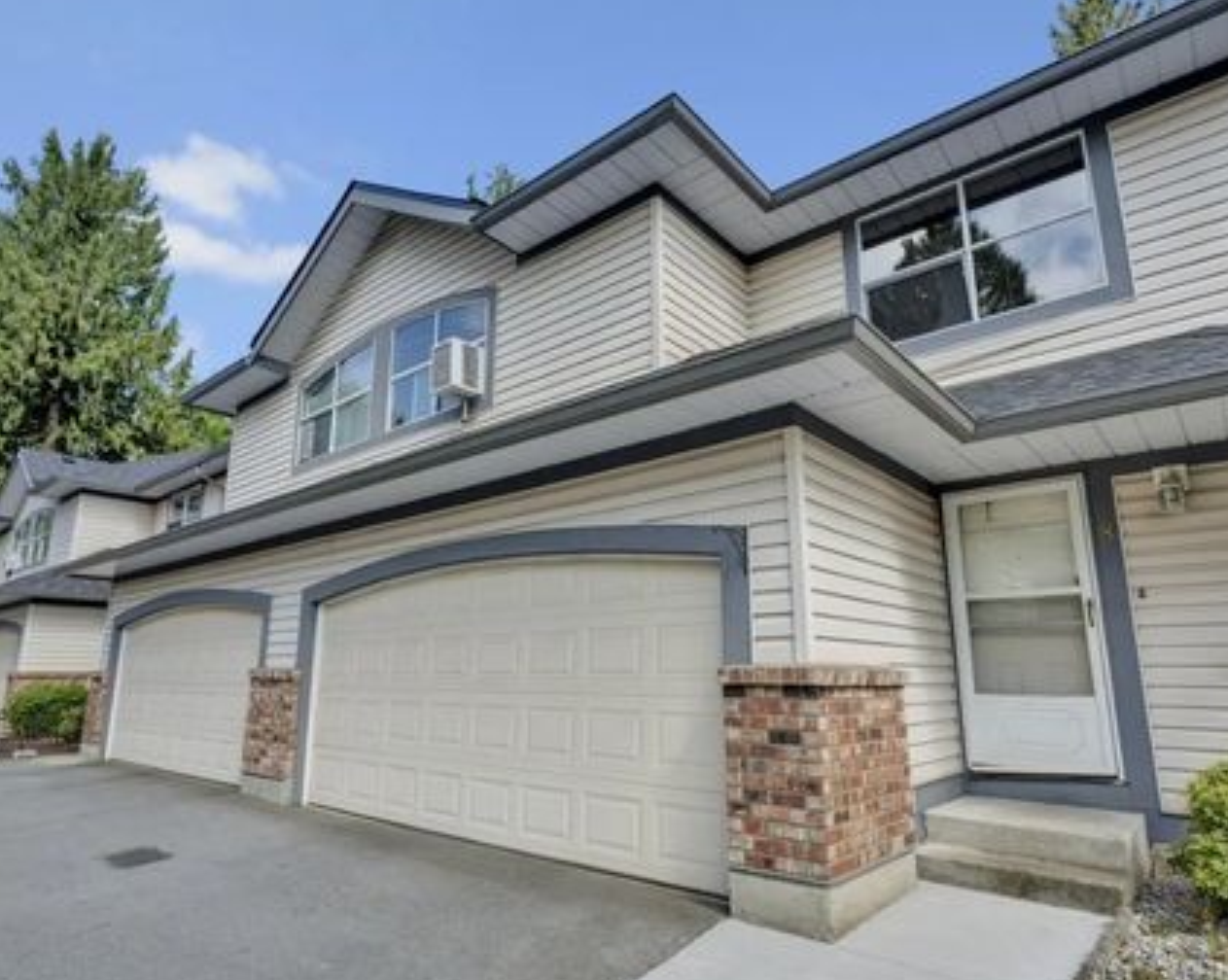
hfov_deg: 78.1
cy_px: 503
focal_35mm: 21
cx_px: 601
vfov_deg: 65.8
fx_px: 757
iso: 400
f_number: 8
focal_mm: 14.6
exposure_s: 1/640
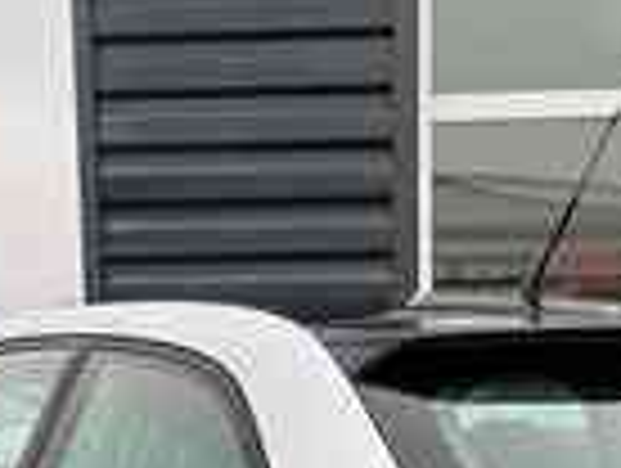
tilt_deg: -9.3
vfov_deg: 14.6
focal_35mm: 96
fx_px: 1725
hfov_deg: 20.4
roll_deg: +1.1
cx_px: 360
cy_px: 664
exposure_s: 1/601
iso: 50
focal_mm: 5.7
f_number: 1.5
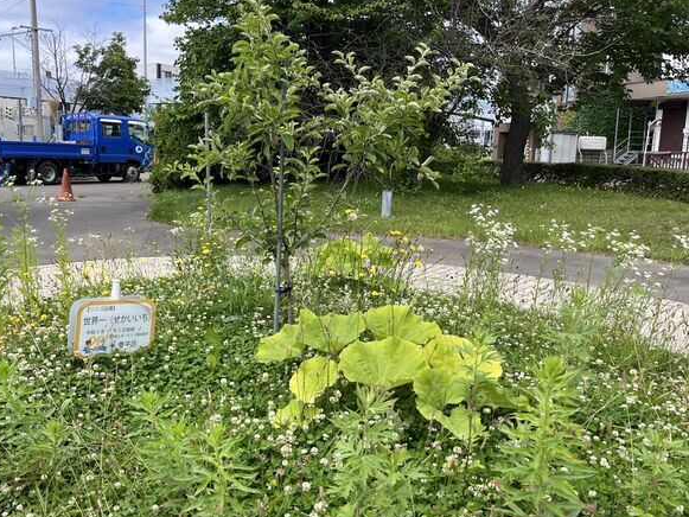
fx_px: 677
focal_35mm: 34
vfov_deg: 41.8
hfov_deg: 53.5
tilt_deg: -10.1
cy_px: 255
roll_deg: -1.1
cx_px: 268
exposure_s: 1/1558
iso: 50
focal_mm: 5.1
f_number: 1.6
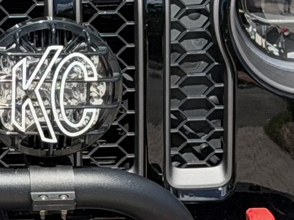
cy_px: 103
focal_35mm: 313
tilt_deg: -8.9
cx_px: -88
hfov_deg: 6.3
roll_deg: +0.7
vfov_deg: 4.8
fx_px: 2659
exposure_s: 1/3096
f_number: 1.78
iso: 100
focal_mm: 6.76
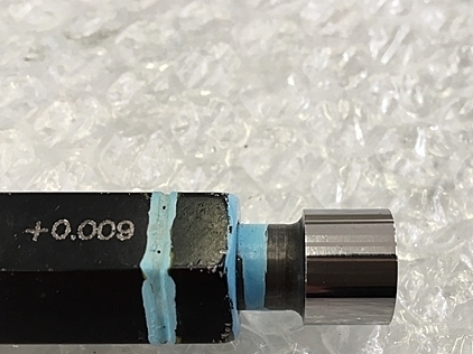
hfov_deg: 42.8
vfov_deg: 32.3
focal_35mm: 44
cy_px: 263
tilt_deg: -58.9
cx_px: 279
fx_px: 601
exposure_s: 1/40
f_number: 2.2
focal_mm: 4.15
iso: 32
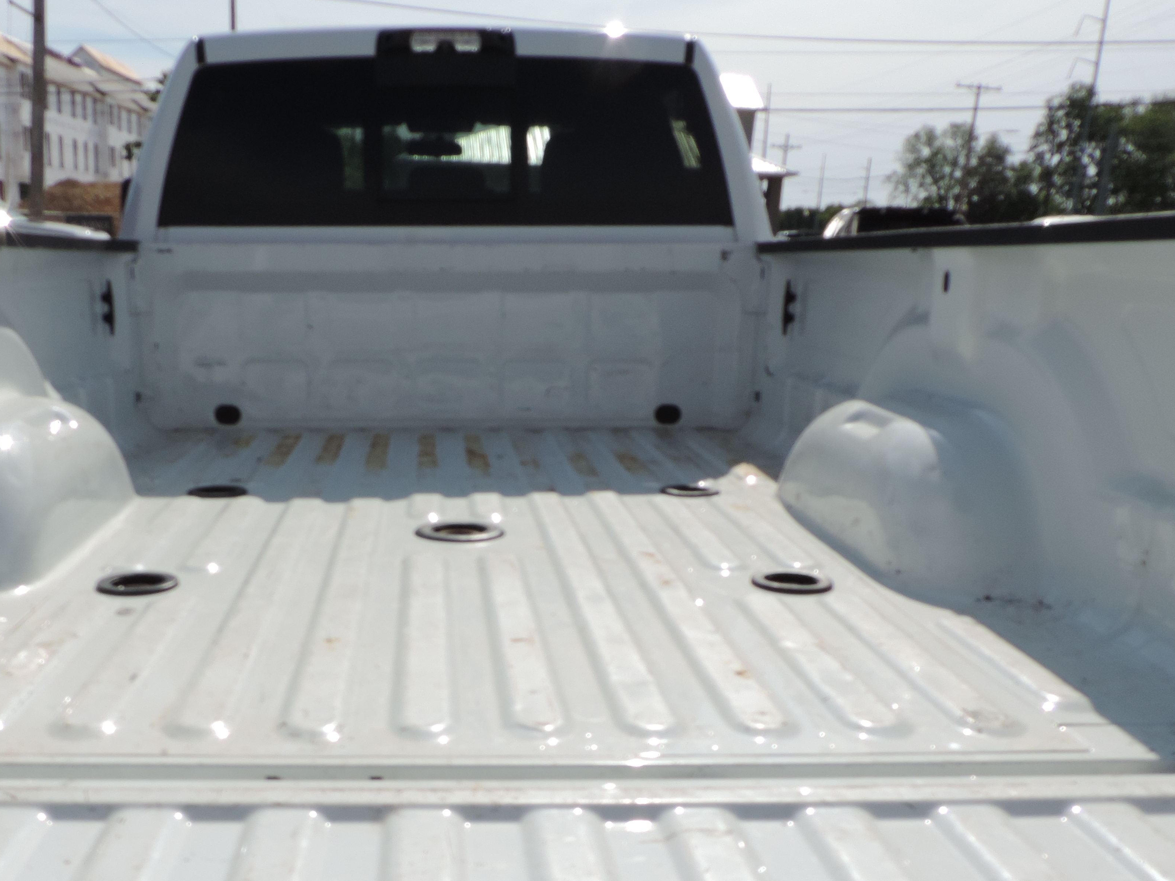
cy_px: 648
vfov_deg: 37.8
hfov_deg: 49.7
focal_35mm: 37
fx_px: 1256
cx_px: 445
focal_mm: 4.3
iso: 80
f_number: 4.2
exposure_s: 1/1250
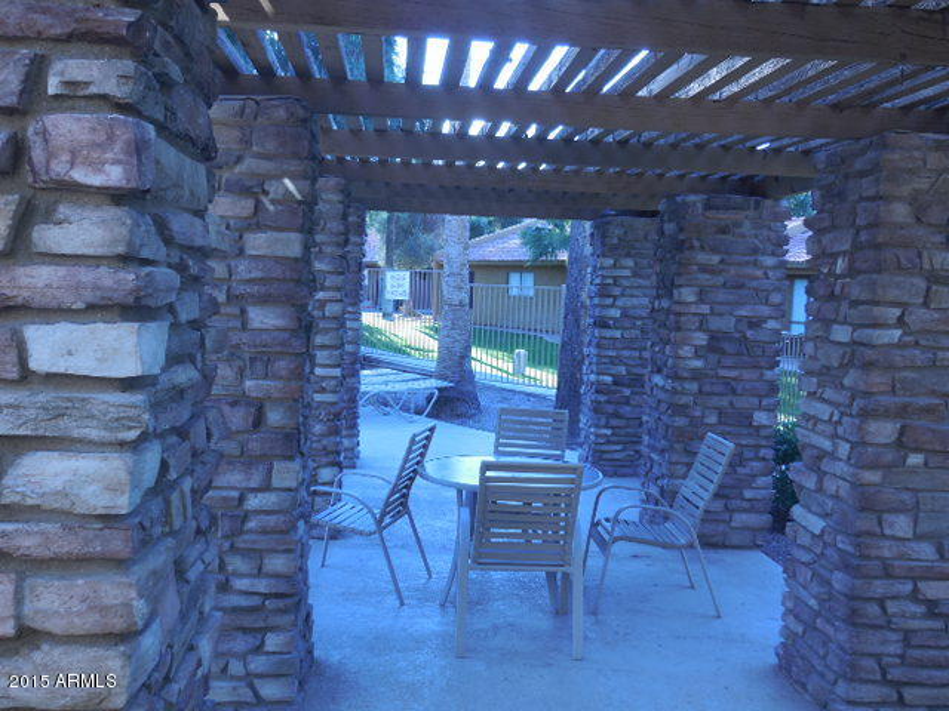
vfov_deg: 36.0
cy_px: 356
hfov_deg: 46.8
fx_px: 1097
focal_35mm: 40
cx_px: 474
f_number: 3.6
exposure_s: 1/125
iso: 125
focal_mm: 7.1
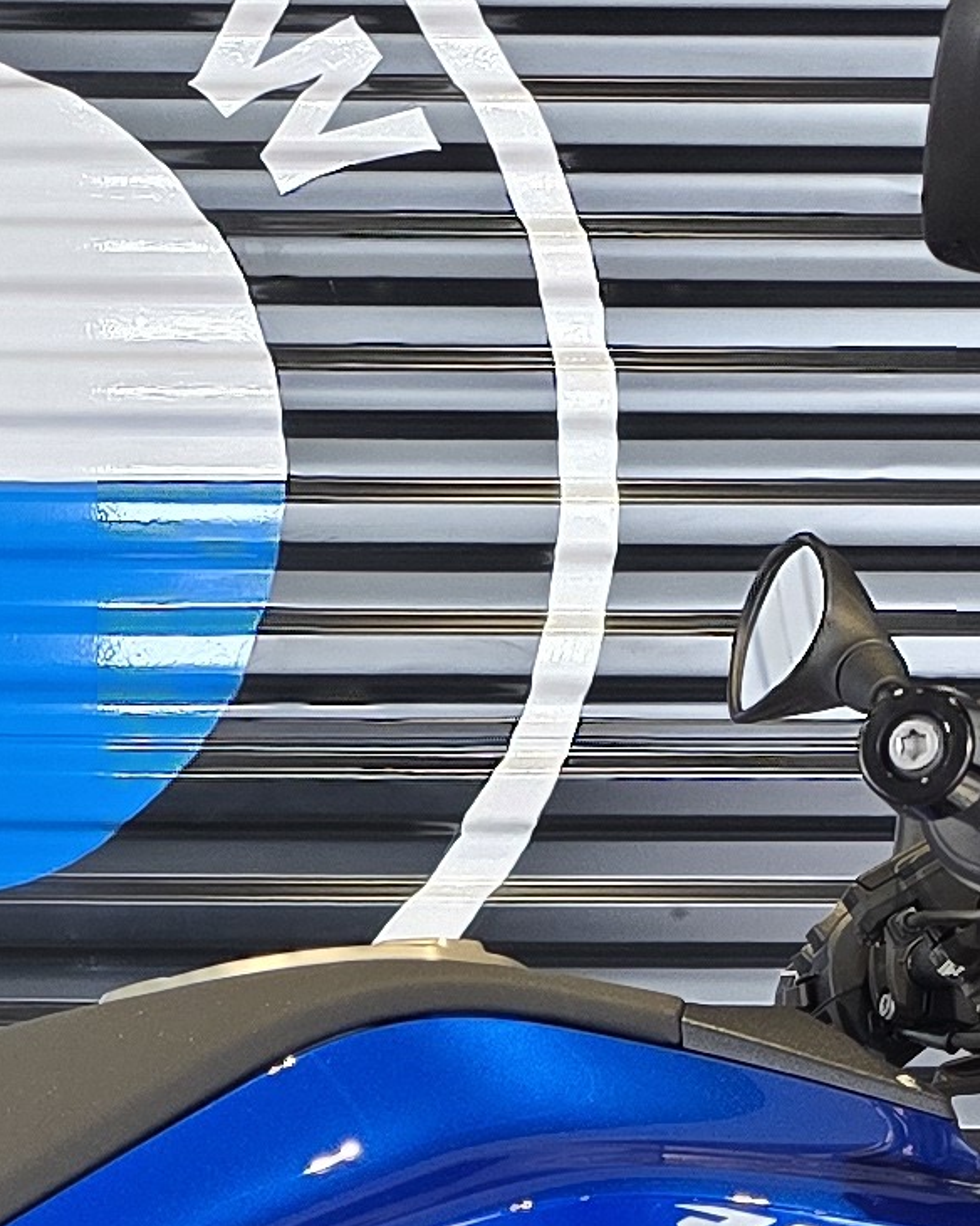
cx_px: -91
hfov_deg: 12.3
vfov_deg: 14.8
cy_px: 1711
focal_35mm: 123
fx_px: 4459
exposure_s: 1/120
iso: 160
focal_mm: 6.3
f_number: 1.7
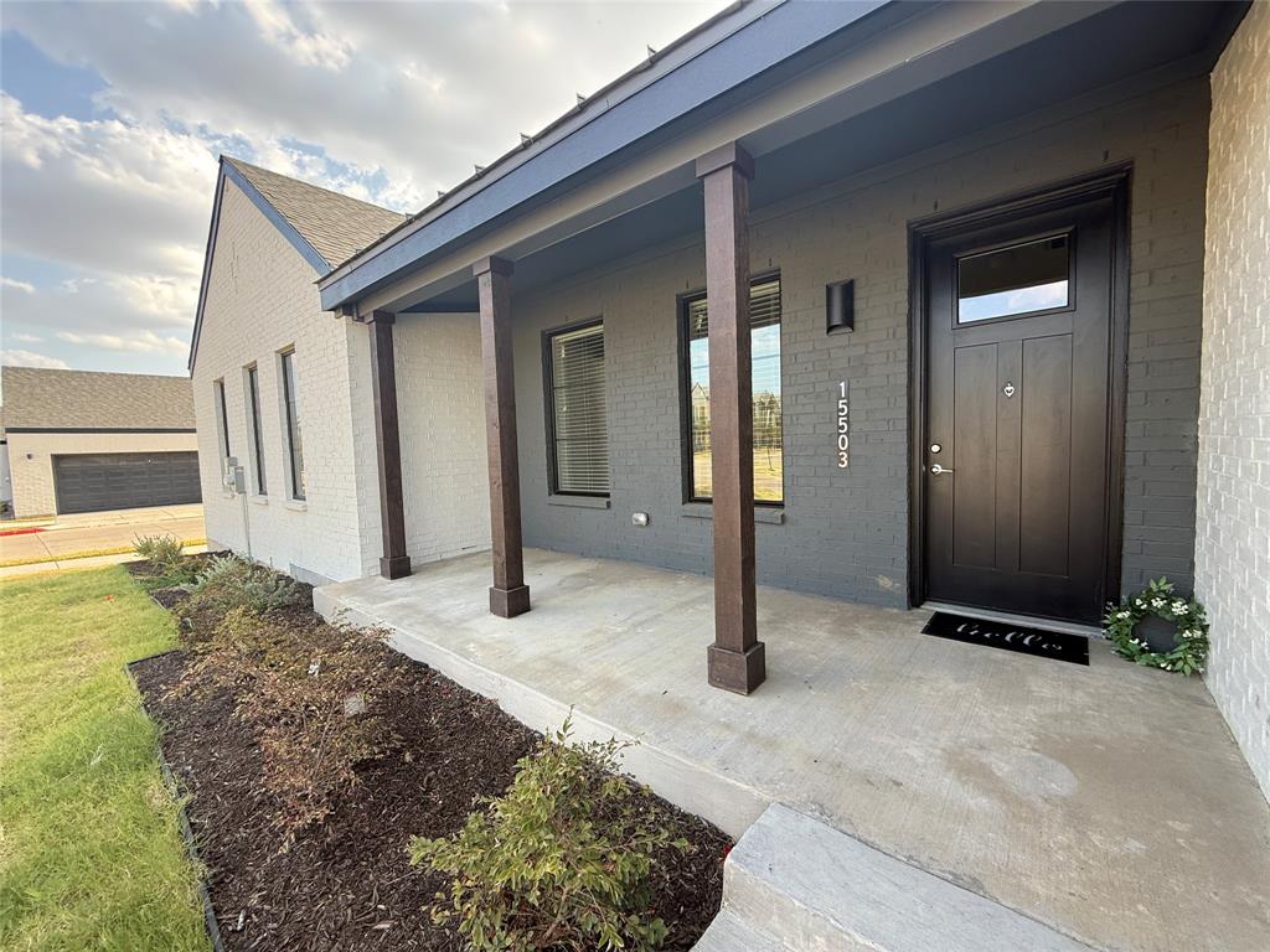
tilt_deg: -2.9
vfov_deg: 85.7
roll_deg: +1.9
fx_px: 514
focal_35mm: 14
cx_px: 635
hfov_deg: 102.1
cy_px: 476
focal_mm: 2.22
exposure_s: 1/184
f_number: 2.2
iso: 50
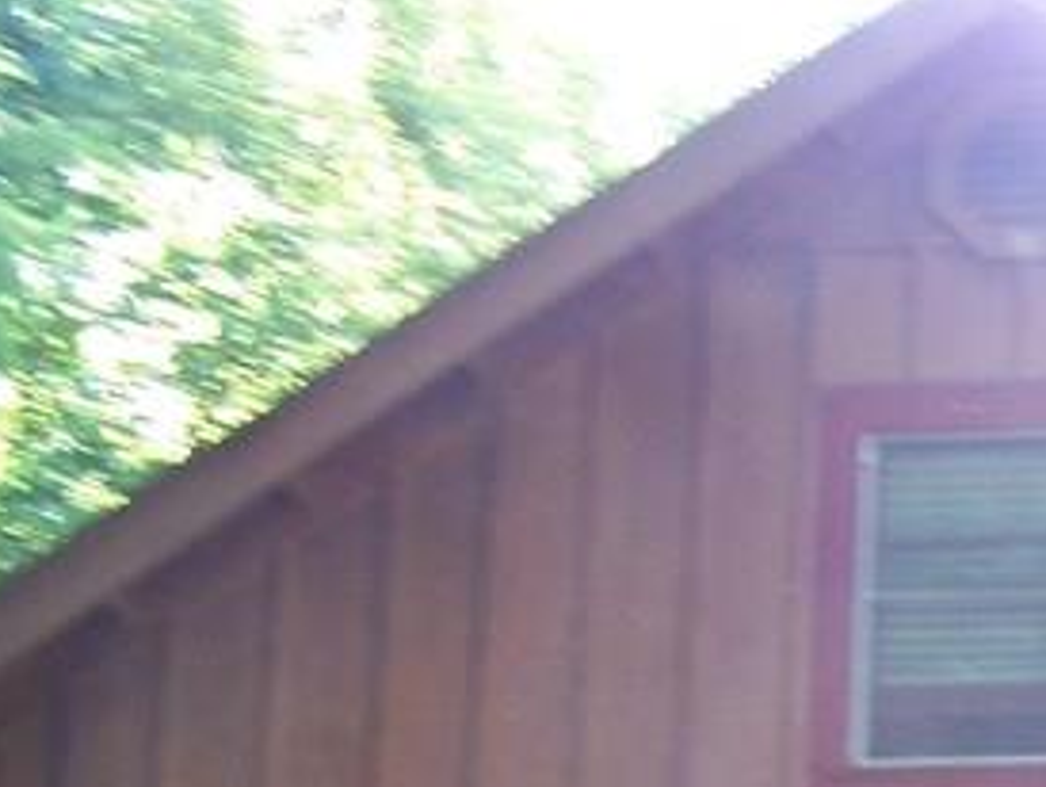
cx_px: 1504
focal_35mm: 142
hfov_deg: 13.2
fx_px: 4295
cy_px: 1398
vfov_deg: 9.9
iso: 100
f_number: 2.8
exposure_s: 1/30
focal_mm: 6.3
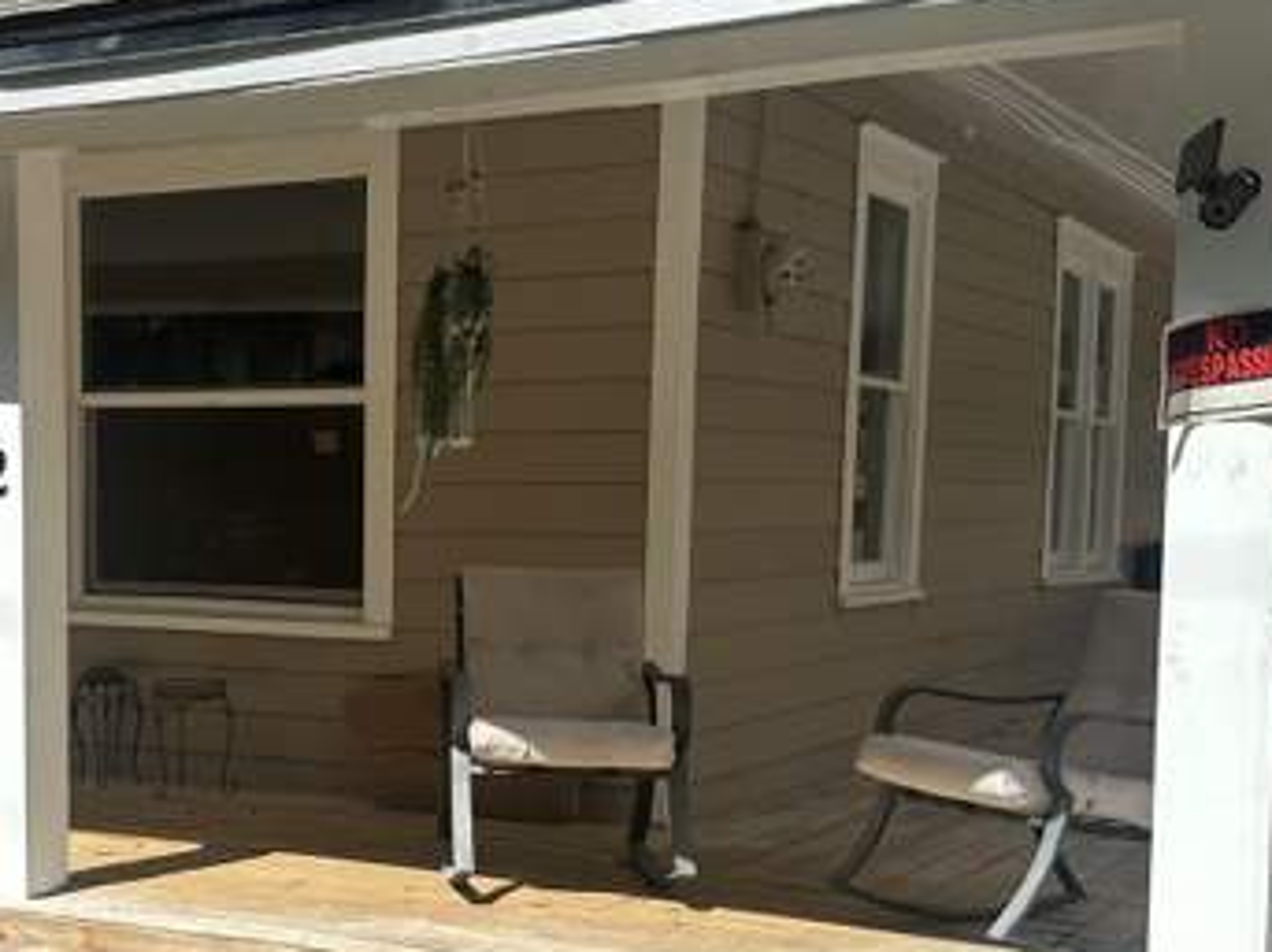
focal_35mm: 56
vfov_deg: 25.8
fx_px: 2057
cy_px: 682
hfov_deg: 33.7
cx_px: 315
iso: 80
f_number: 1.78
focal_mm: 6.86
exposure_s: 1/5848
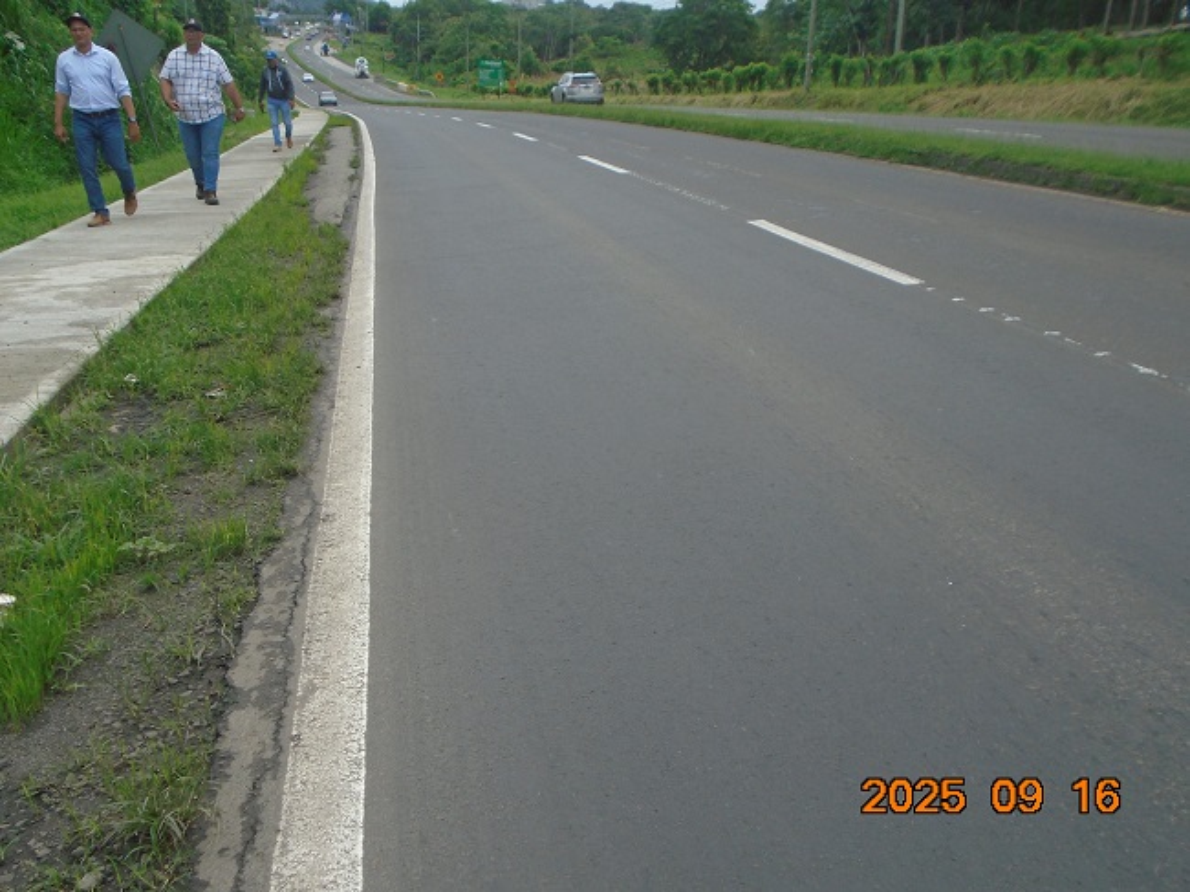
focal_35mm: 31
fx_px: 1065
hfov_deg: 58.4
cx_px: 595
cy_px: 446
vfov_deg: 45.4
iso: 100
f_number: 3.5
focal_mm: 5.5
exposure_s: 1/500
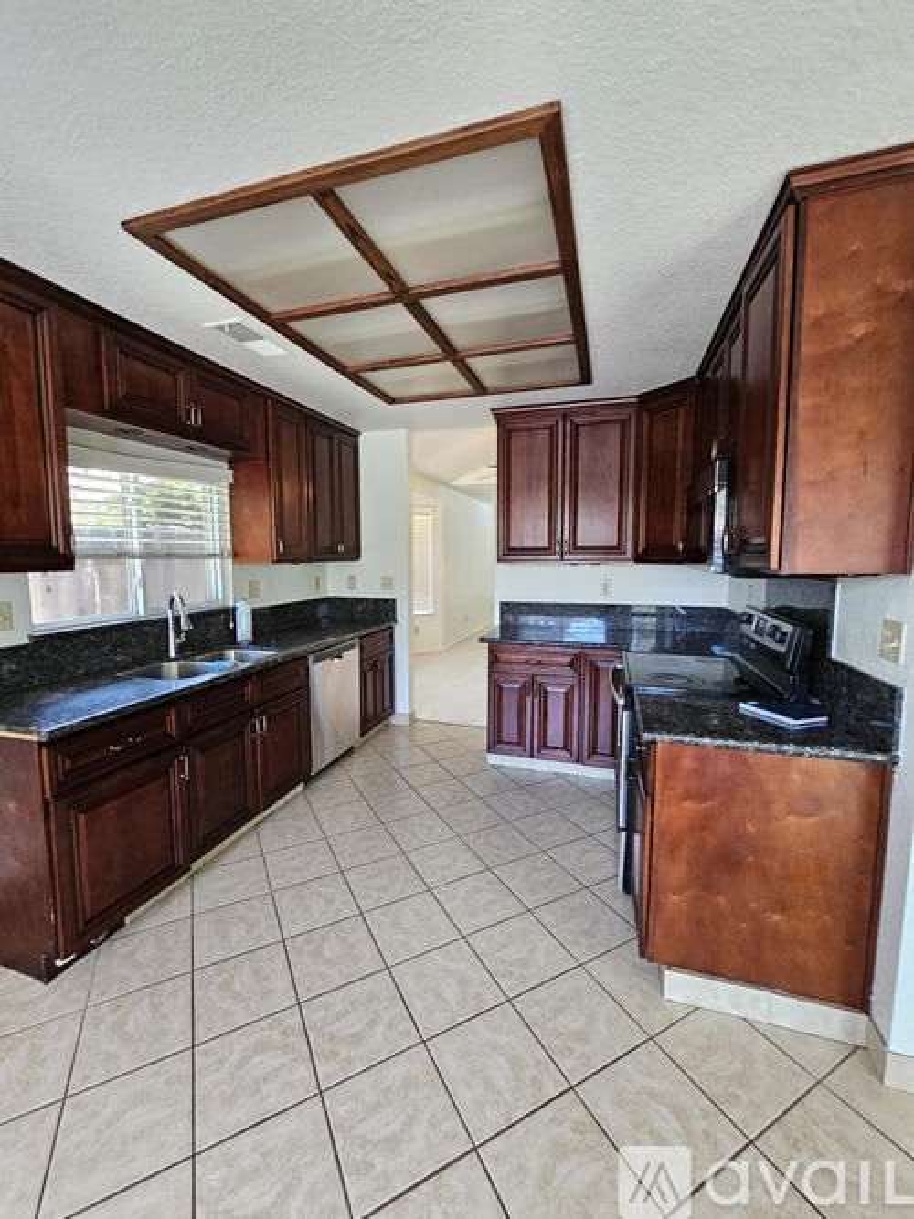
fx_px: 458
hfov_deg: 89.9
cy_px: 610
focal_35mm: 13
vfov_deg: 106.2
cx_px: 457
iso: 250
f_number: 2.2
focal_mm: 2.2
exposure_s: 1/60
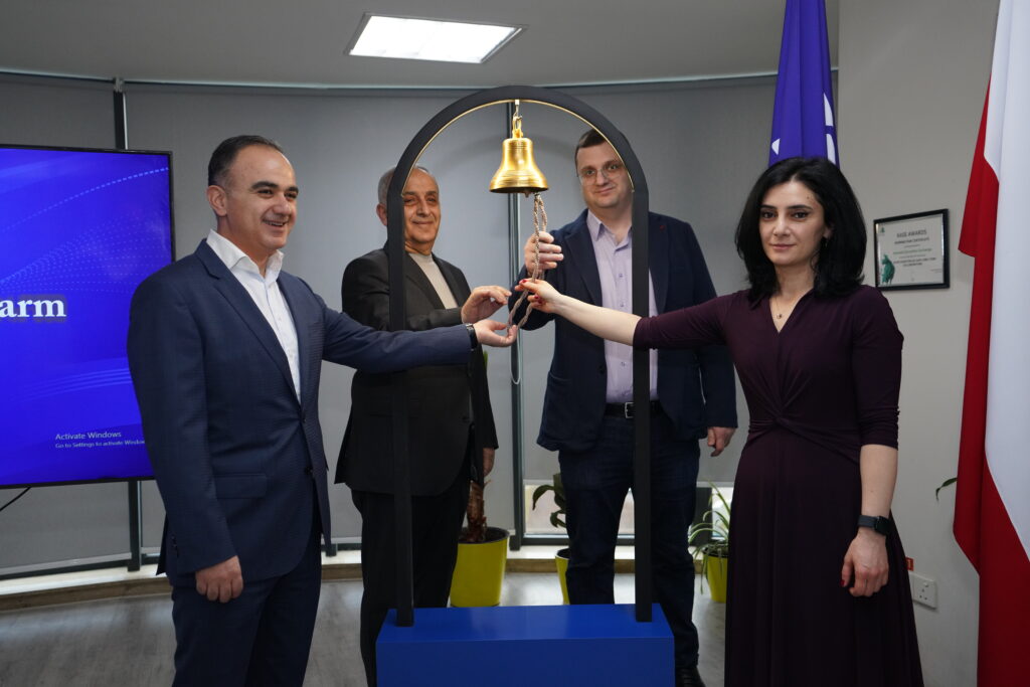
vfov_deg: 37.9
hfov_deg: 54.4
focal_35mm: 35
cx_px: 515
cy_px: 344
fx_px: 1001
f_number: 3.5
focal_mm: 35
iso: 2000
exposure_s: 1/200
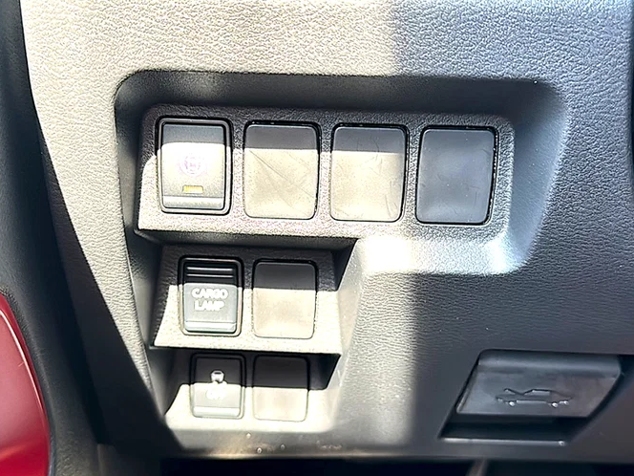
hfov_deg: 47.8
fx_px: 714
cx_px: 302
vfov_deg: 36.8
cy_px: 231
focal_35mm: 39
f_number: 1.78
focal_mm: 6.86
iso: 50
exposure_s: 1/61
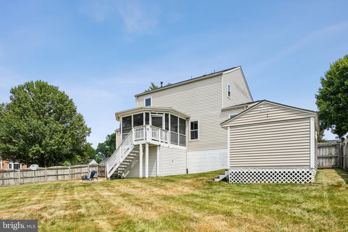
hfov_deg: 77.3
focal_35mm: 22
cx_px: 174
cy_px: 116
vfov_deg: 56.2
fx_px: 218
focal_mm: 22.5
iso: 100
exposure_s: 1/250
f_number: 10
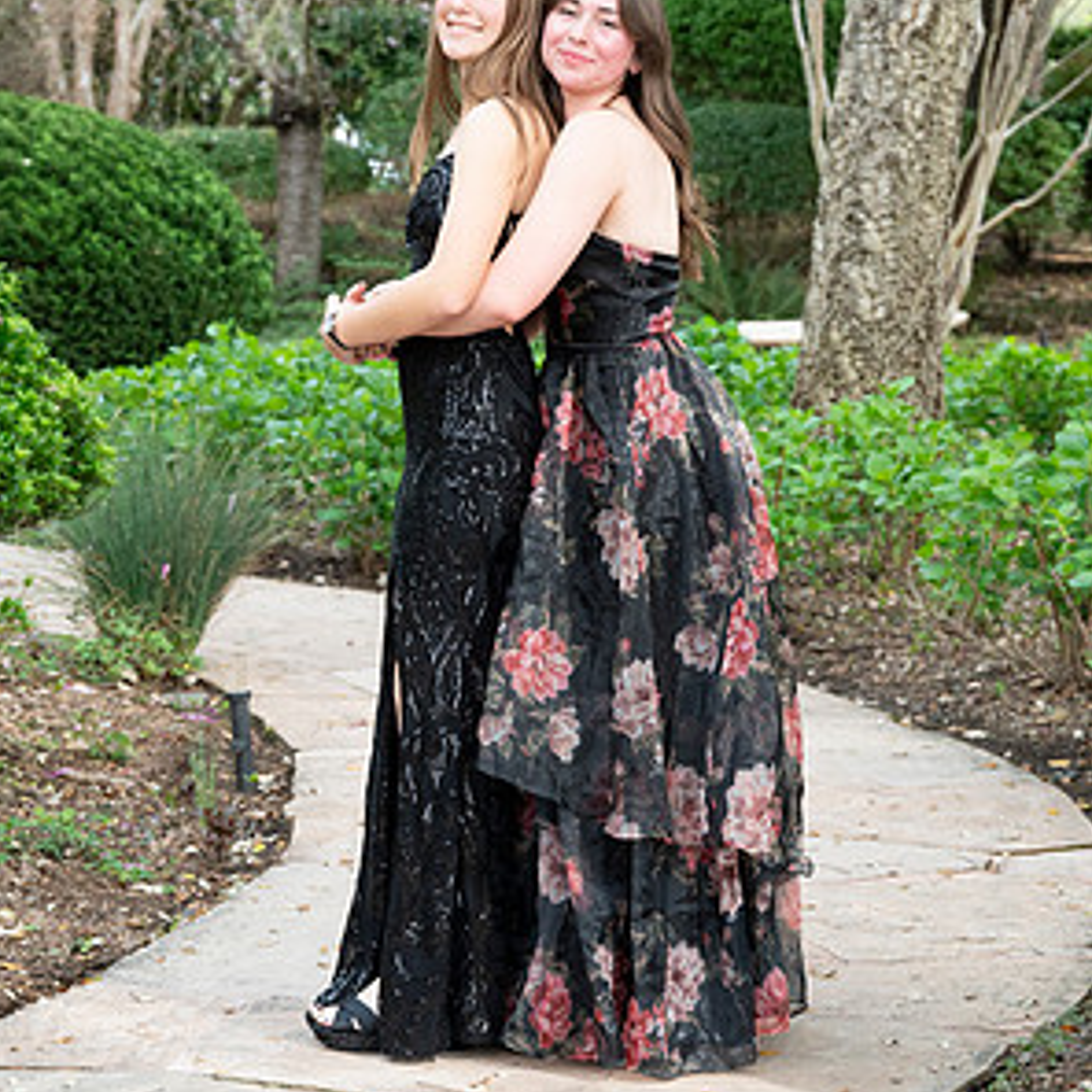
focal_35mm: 106
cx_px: 546
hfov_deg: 16.4
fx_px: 3783
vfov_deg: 16.4
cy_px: 317
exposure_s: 1/500
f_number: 7.1
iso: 1250
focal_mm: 82
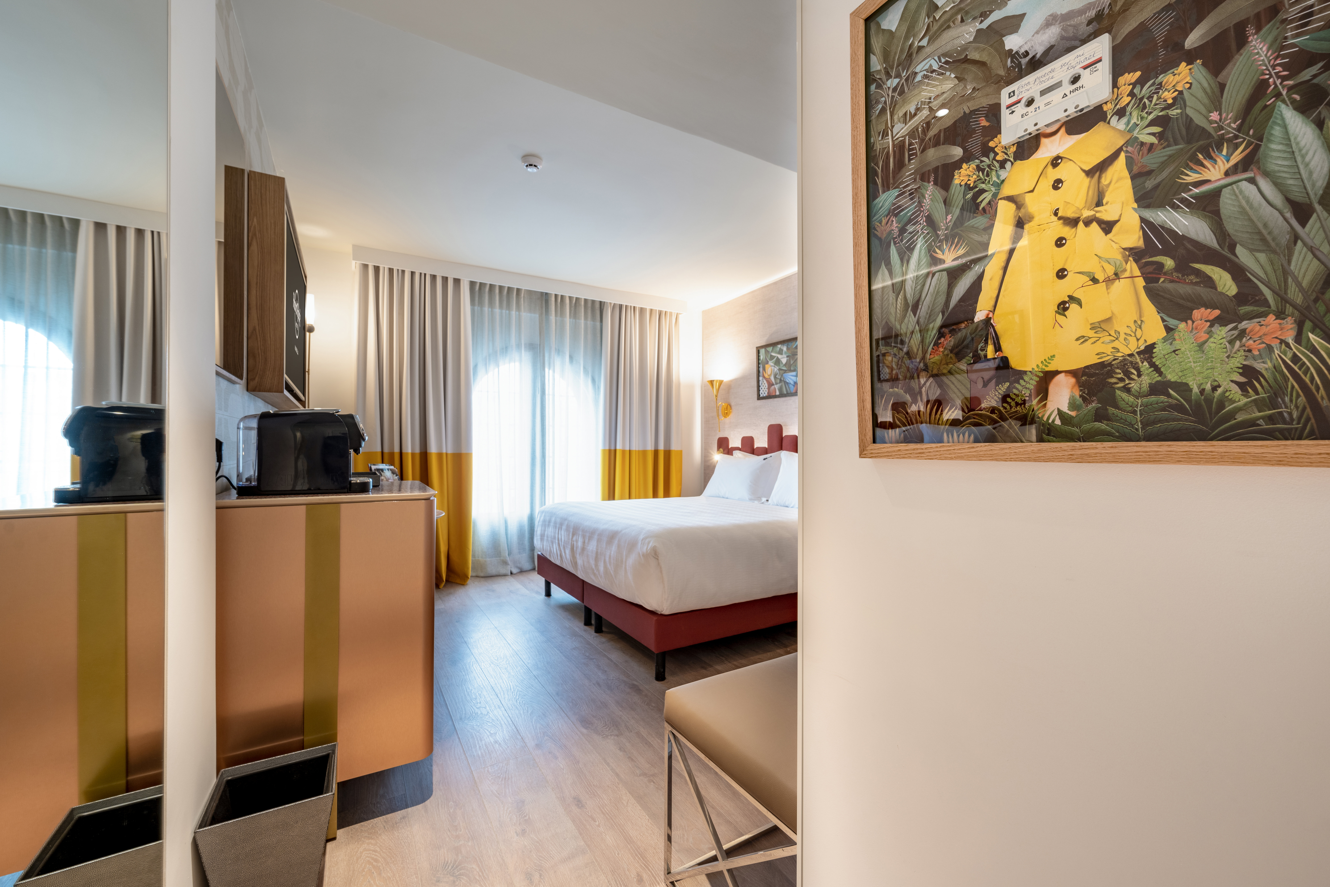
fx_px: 517
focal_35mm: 14
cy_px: 444
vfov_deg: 81.2
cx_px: 665
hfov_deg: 104.3
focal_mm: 14
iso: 100
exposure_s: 1/2.5
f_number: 9
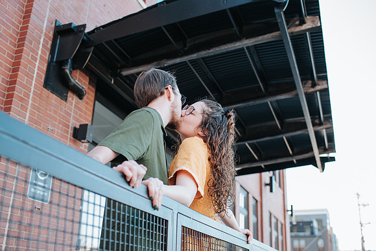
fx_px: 408
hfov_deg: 49.4
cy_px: 126
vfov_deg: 34.1
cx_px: 188
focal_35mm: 39
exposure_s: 1/500
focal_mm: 35
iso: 800
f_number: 3.2
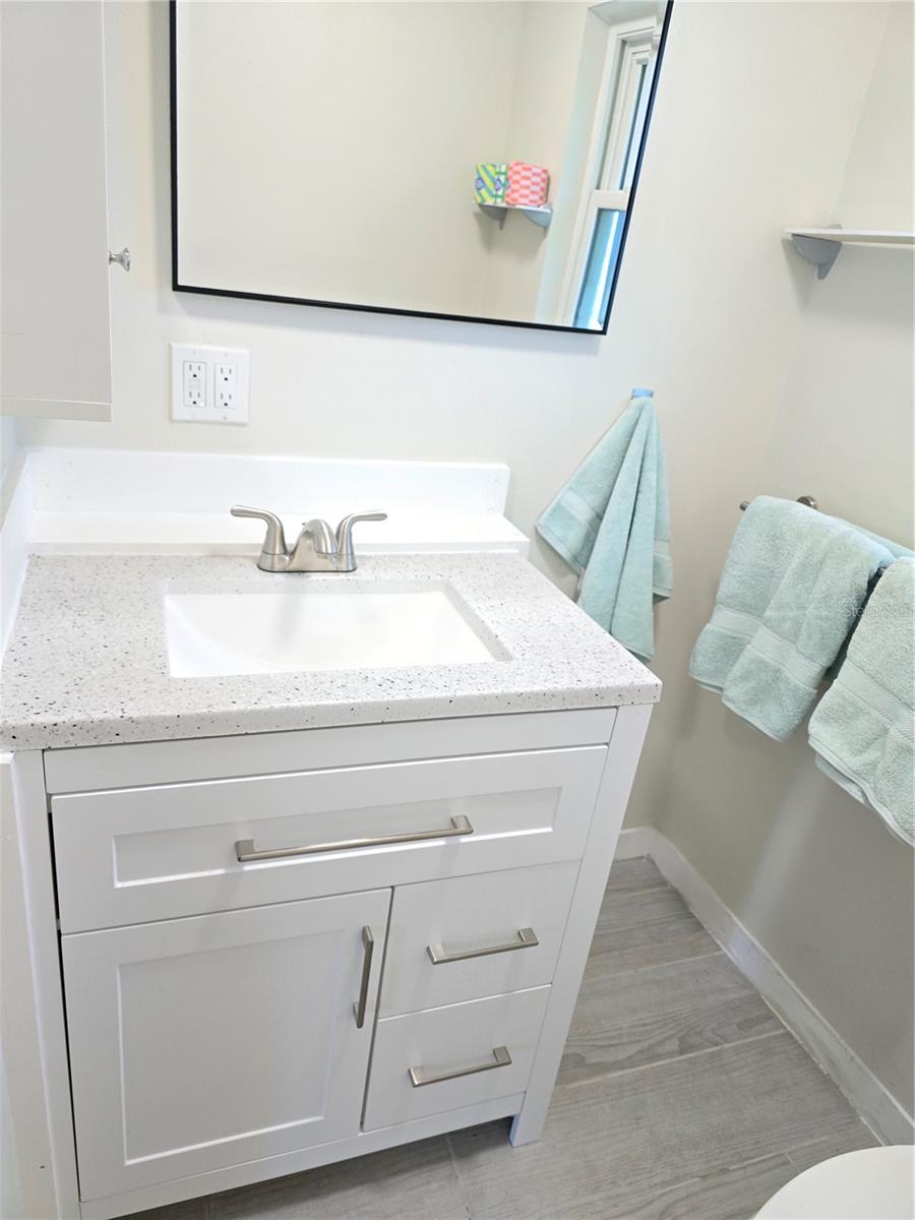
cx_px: 458
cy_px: 610
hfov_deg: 58.9
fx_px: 811
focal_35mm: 23
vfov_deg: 73.9
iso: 1000
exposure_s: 1/120
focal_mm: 6.3
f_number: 1.7
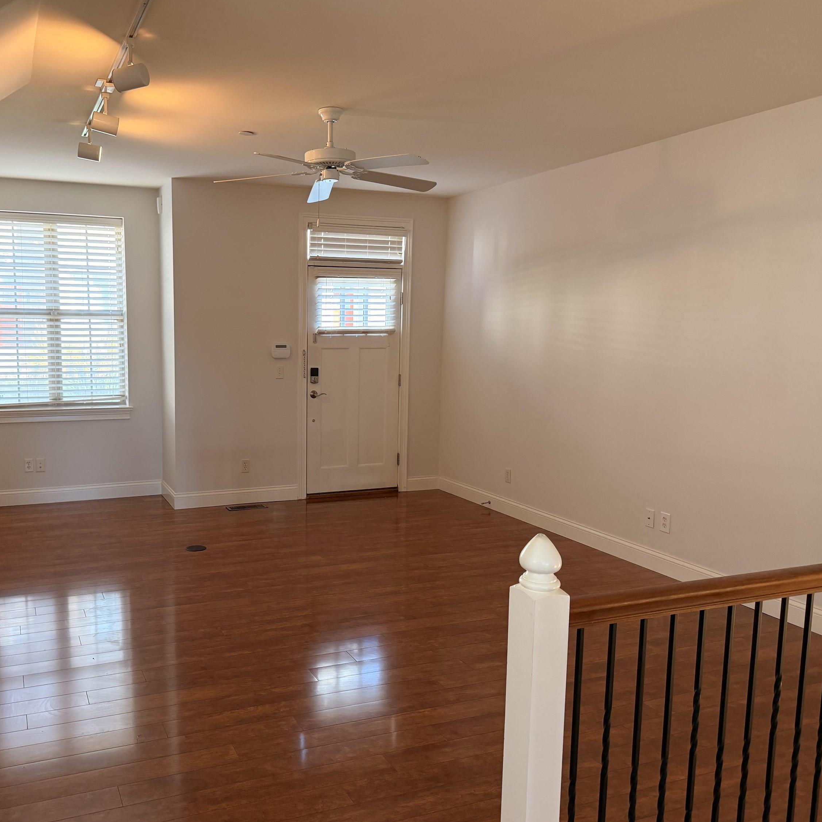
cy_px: 412
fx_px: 779
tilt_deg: -5.7
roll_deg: -0.6
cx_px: 309
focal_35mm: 29
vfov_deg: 55.6
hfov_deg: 55.0
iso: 200
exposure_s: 1/60
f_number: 1.78
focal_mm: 6.76
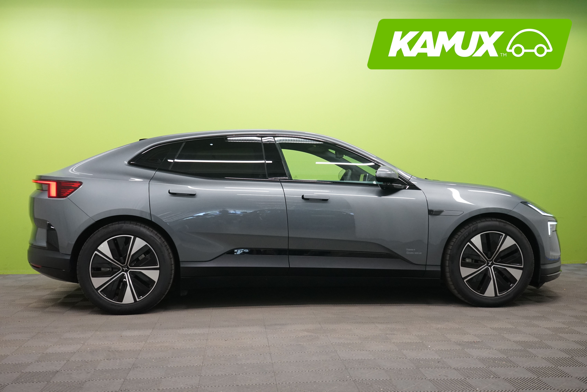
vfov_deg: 35.1
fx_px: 620
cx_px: 294
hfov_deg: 50.7
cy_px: 196
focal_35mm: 38
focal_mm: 38
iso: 2000
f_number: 8
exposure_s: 1/20
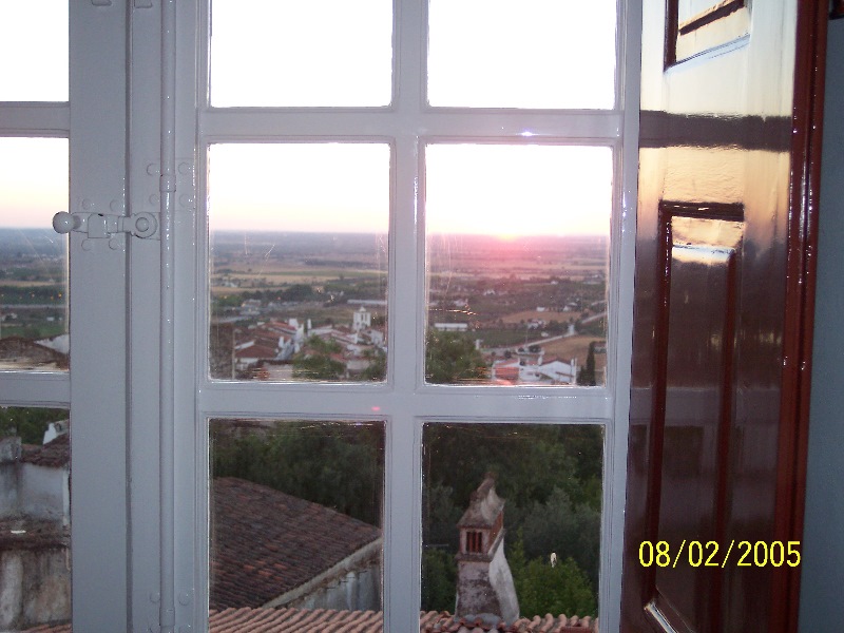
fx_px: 1243
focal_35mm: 51
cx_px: 422
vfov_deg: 28.6
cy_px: 316
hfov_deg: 37.5
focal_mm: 10.7
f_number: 3.4
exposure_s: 1/45
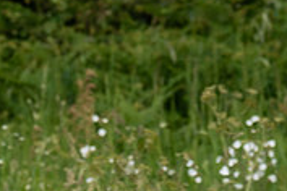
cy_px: -28
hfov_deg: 3.0
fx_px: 5389
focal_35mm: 676
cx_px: -87
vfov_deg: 2.0
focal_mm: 72
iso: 125
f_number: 3.5
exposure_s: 1/1000
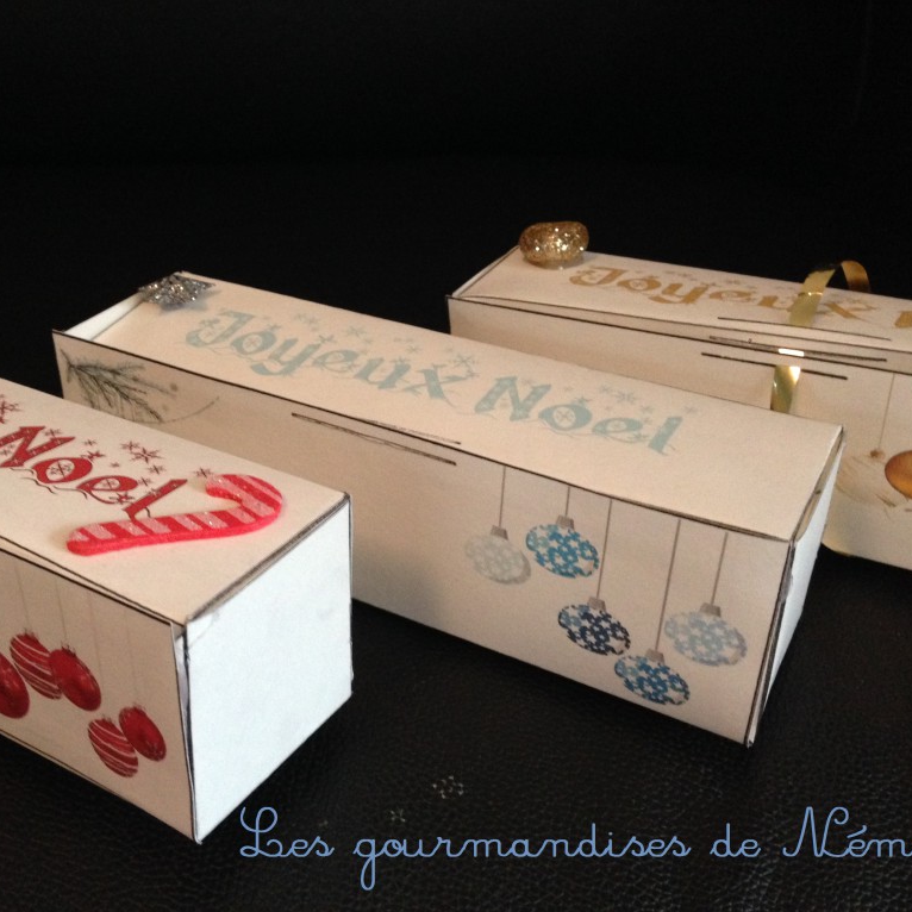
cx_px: 367
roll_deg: +0.5
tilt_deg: -31.6
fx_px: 1162
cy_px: 456
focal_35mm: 39
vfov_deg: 42.8
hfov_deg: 42.6
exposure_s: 1/20
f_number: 2.4
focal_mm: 4.12
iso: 400
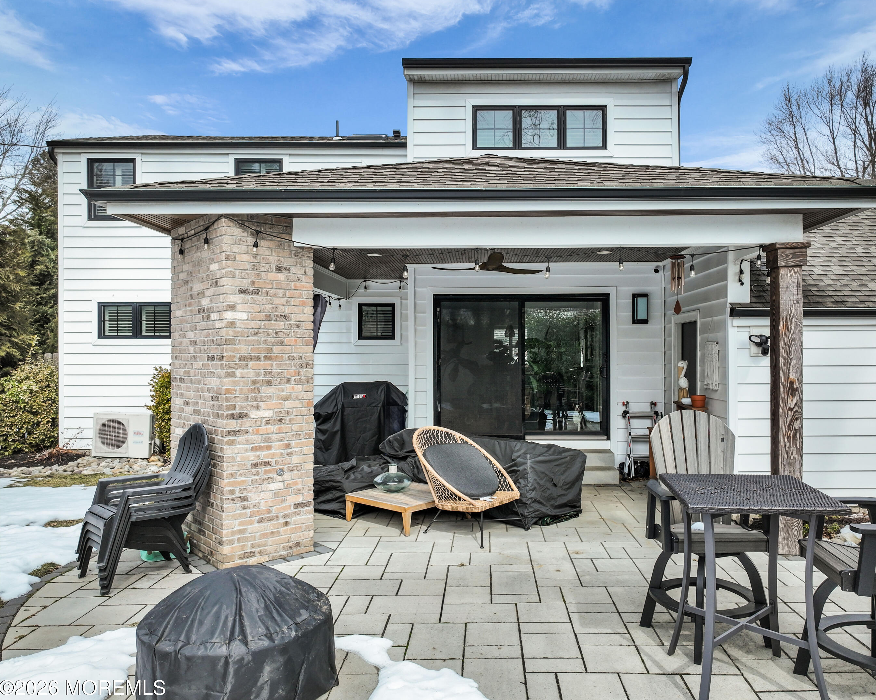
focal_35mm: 26
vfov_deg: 54.9
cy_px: 357
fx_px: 674
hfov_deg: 65.9
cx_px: 484
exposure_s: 1/640
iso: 180
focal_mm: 12.29
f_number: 2.8
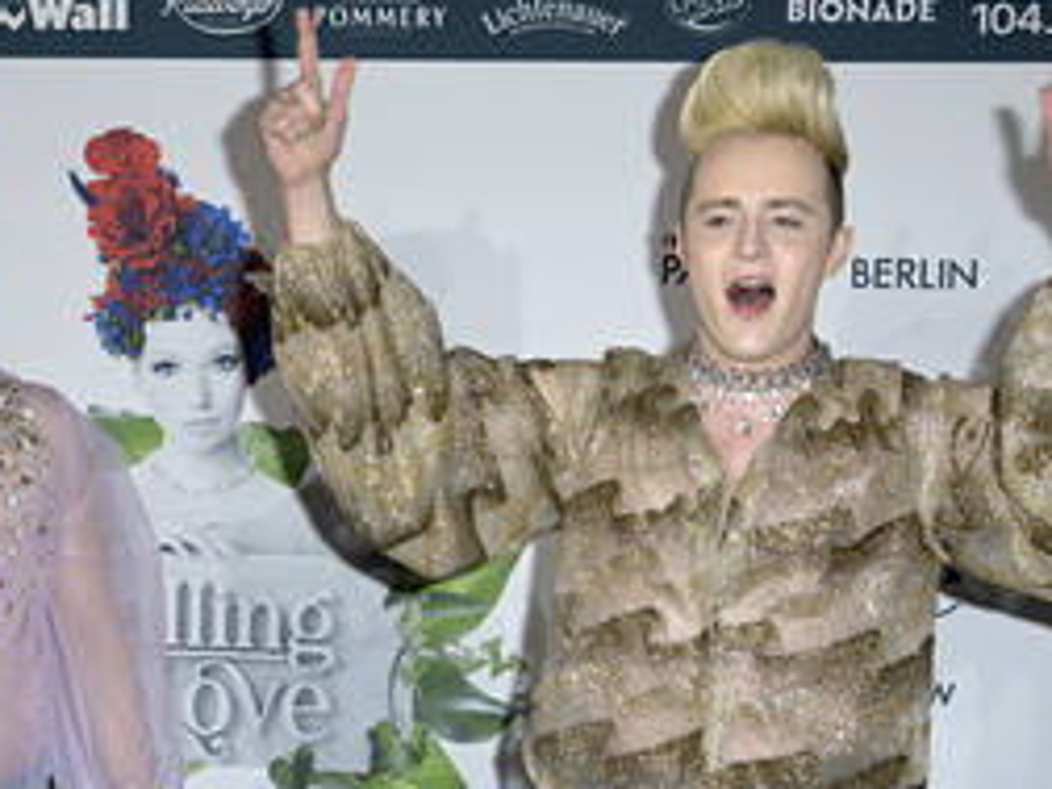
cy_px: 513
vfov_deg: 23.6
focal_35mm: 62
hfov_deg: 31.0
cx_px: 361
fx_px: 1884
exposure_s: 1/250
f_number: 5.6
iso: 640
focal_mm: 36
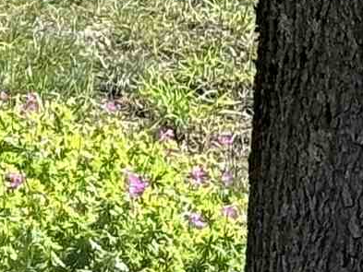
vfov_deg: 3.5
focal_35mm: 406
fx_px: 4259
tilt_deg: -1.4
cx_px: -344
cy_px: -692
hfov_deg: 4.8
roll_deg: +1.4
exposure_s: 1/711
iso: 32
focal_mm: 5.96
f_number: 1.6
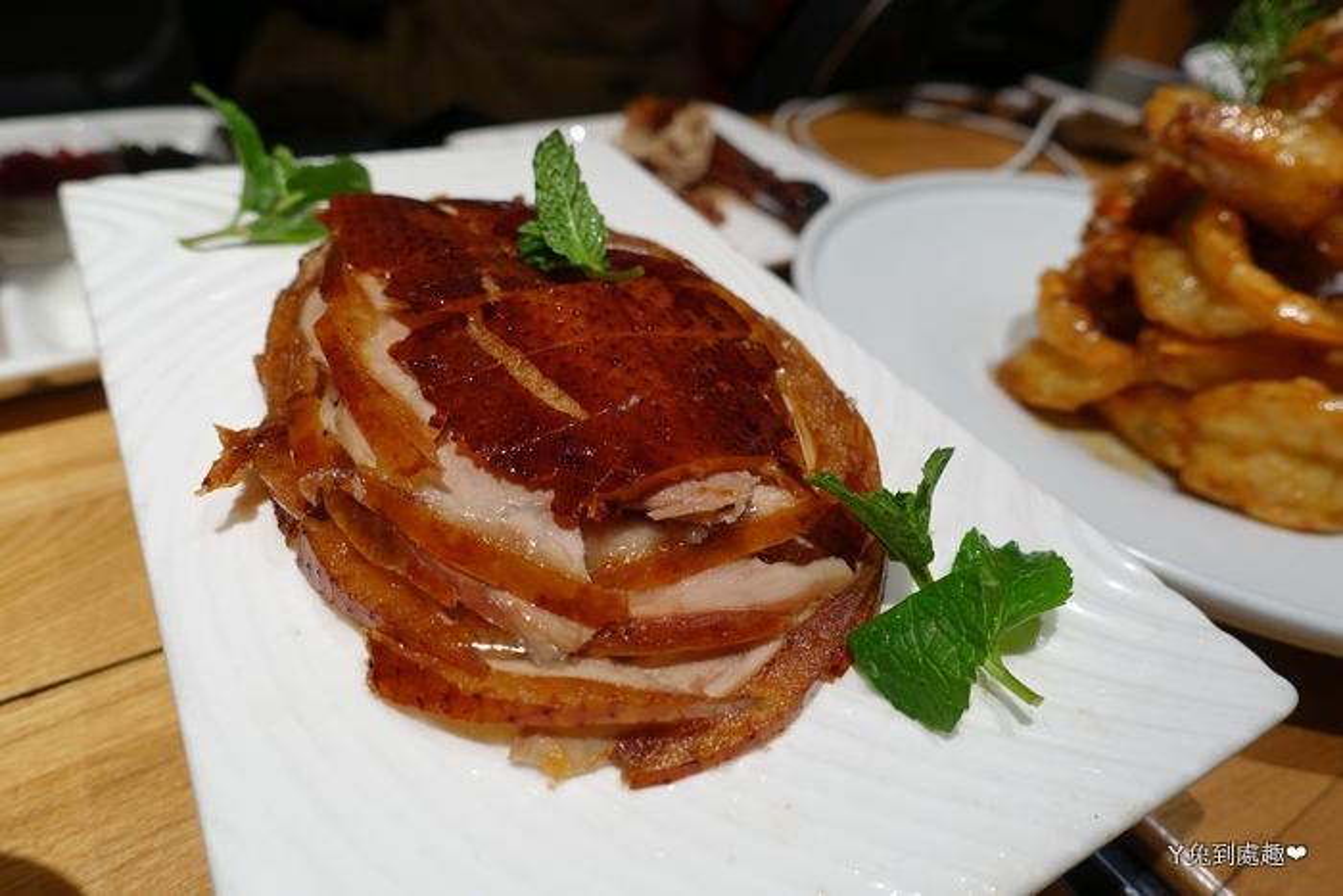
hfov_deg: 73.7
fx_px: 895
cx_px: 672
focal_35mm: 24
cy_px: 448
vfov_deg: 53.2
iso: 125
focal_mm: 8.8
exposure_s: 1/30
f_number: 2.8
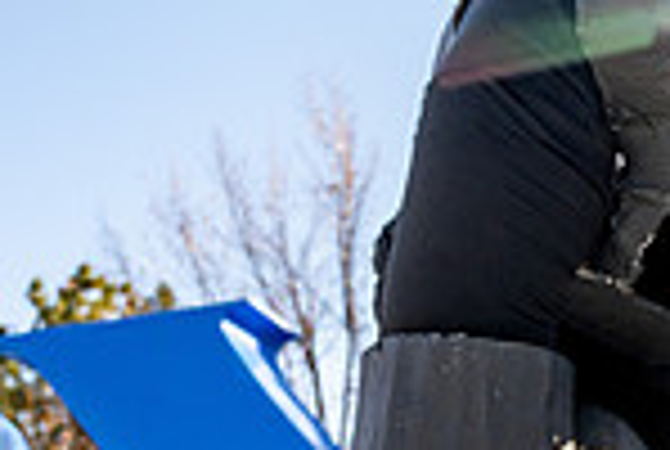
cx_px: 655
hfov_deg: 18.6
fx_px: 1995
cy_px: 378
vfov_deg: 12.8
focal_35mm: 107
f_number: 6.3
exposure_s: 1/400
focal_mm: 24
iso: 250
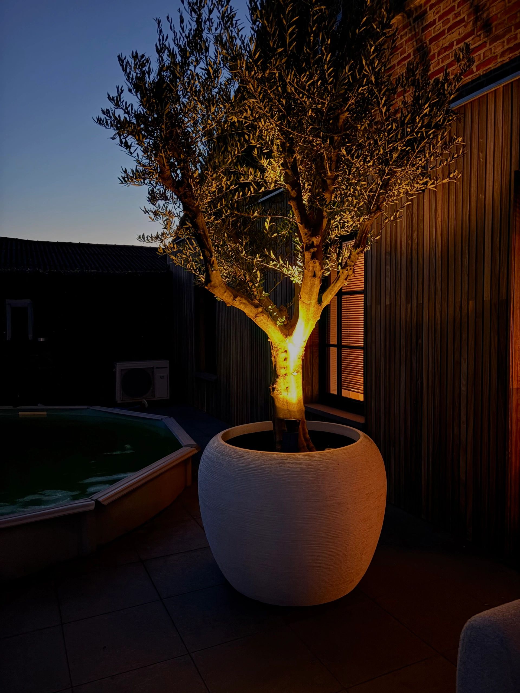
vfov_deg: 67.3
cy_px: 346
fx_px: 521
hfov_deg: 53.1
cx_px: 260
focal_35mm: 26
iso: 1000
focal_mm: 5.96
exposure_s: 1/5
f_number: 1.6
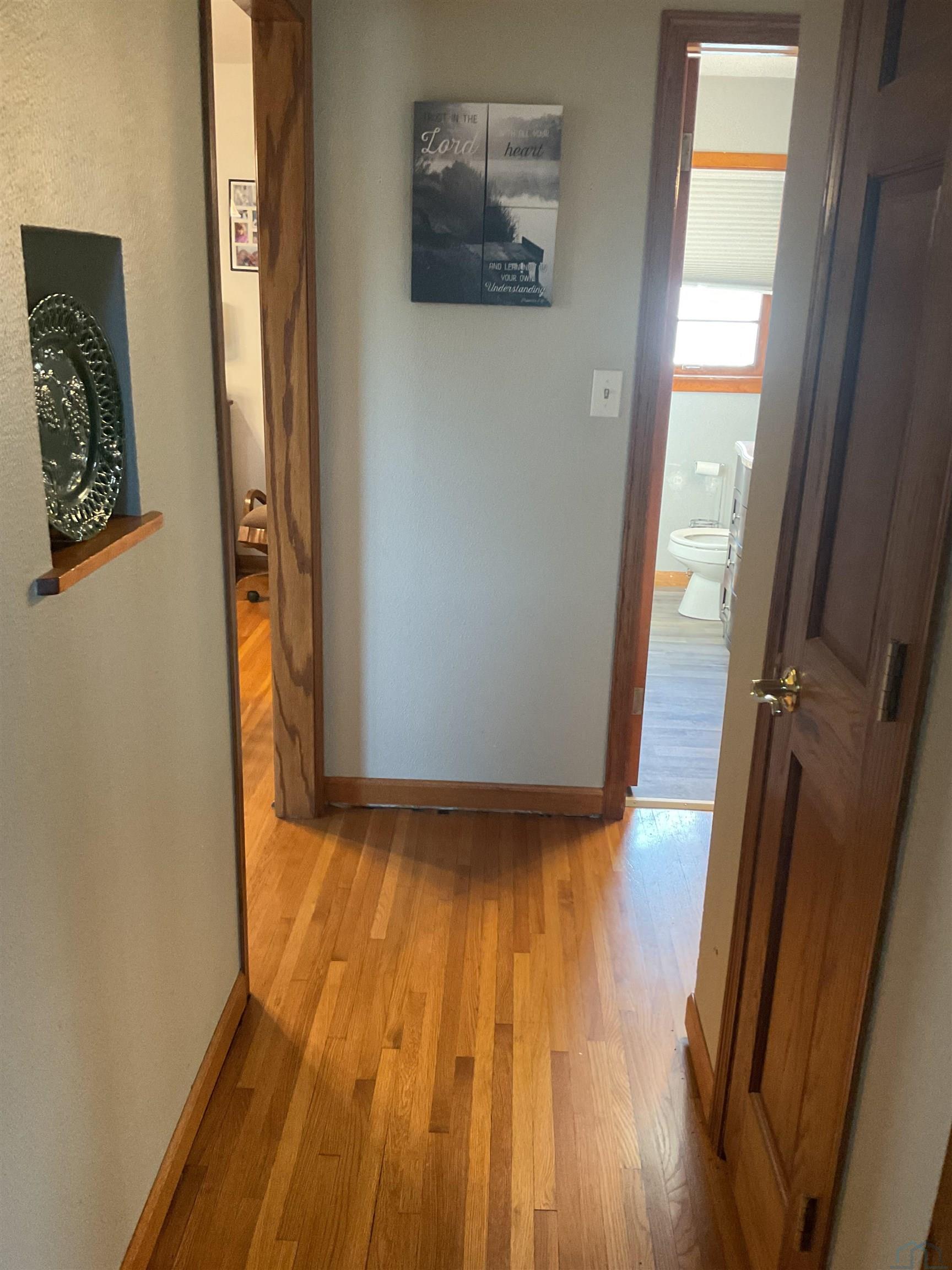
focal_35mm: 29
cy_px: 635
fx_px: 1063
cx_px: 476
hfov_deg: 48.2
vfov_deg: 61.7
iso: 250
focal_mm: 3
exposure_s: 1/60
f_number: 1.8
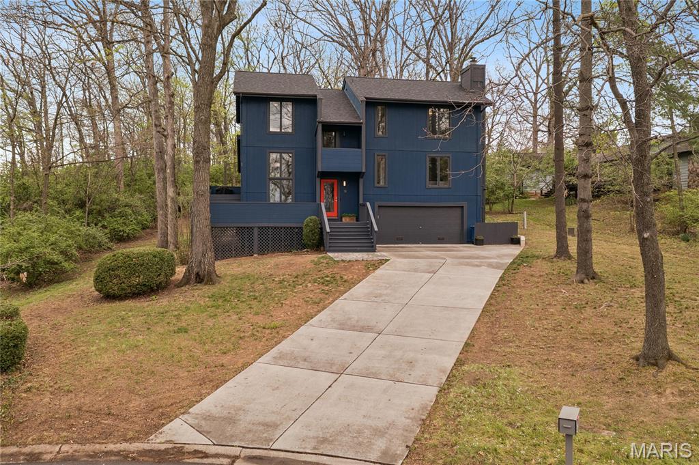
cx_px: 350
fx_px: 543
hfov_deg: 65.5
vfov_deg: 46.3
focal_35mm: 28
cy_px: 232
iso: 100
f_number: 3.2
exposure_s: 1/50
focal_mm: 10.3
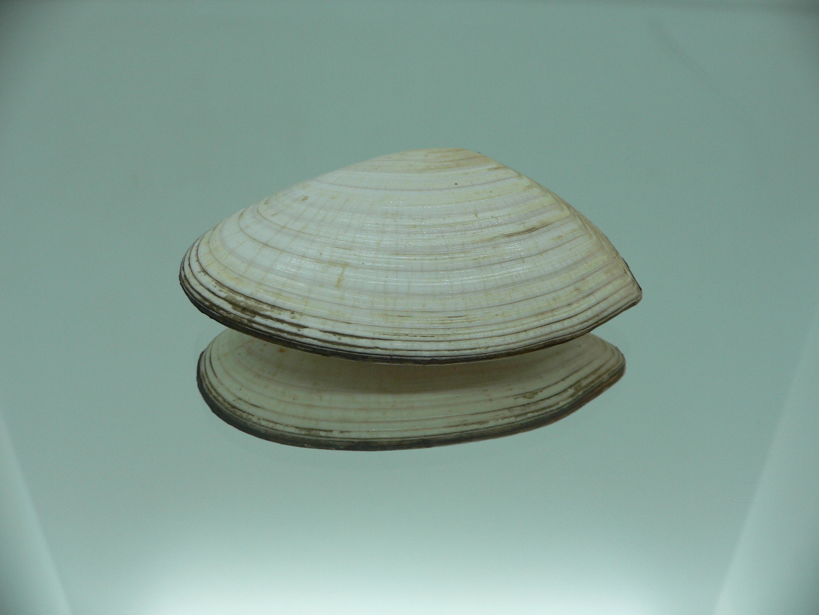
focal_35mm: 35
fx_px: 828
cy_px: 308
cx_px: 410
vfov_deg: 40.7
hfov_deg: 52.6
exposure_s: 1/80
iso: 80
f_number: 2.8
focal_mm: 4.6
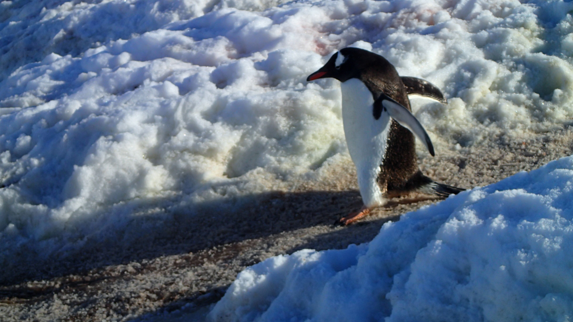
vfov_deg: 11.0
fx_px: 1671
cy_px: 155
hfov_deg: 19.5
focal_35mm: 110
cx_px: 285
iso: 100
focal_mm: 18
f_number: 6.3
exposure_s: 1/640
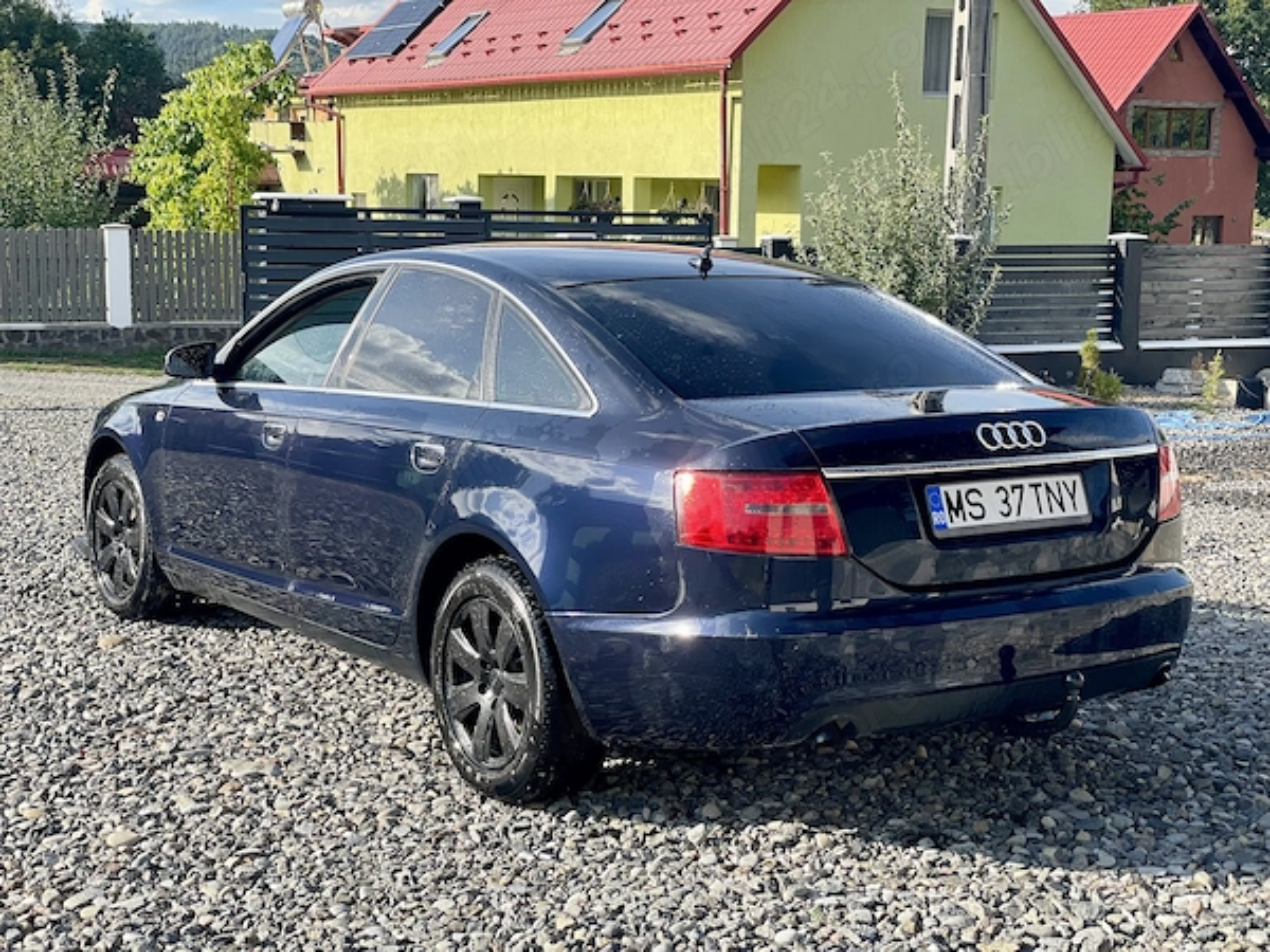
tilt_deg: -8.0
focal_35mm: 52
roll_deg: +0.3
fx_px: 1908
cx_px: 635
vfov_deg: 28.0
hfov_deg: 36.8
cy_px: 476
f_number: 2
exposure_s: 1/578
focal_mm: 6
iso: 32
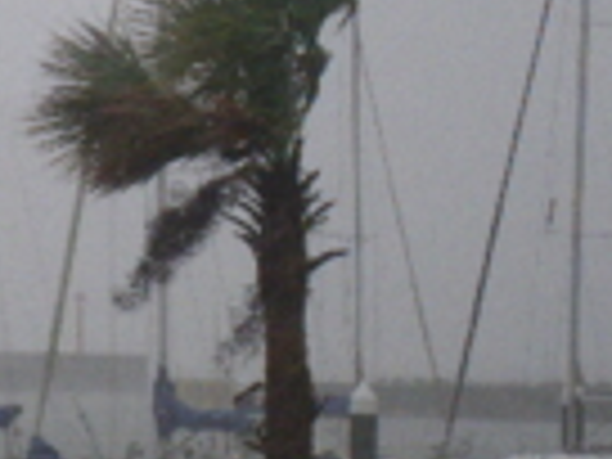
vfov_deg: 4.4
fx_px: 5976
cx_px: -40
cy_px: 135
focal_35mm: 338
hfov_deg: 5.8
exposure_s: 1/160
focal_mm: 20.6
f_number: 5.2
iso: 250
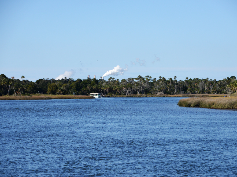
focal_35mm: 136
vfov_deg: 10.9
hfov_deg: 14.5
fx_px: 931
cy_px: 88
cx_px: 129
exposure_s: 1/1250
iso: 250
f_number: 6.3
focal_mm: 125
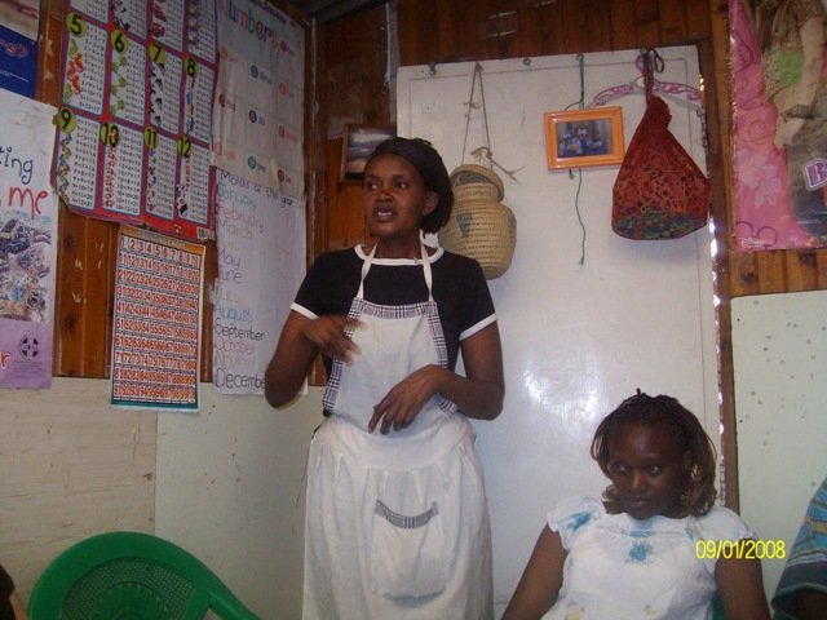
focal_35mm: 35
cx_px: 414
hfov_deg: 52.6
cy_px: 310
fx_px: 836
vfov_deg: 40.7
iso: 200
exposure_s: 1/40
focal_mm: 5.8
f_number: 2.8
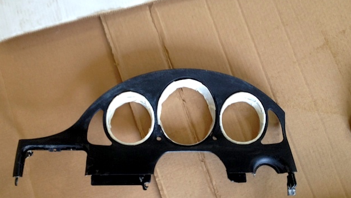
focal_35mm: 39
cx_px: 175
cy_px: 120
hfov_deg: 51.6
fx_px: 363
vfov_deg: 30.3
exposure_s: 1/20
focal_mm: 4.28
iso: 64
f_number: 2.4
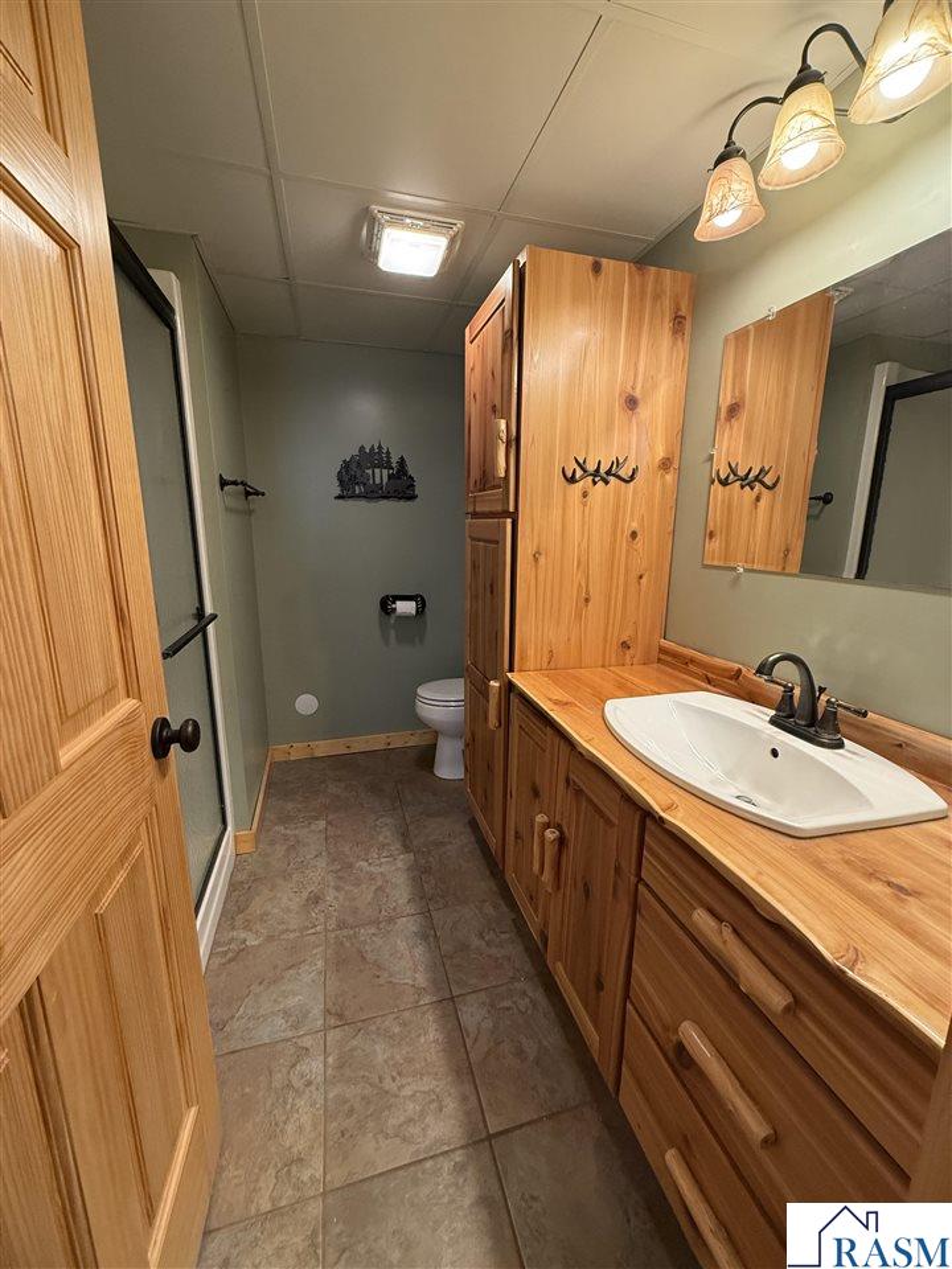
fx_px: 513
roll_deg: -0.8
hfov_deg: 85.7
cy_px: 634
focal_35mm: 14
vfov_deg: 102.1
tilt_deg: -11.4
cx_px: 476
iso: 320
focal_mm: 2.22
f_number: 2.2
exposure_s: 1/60
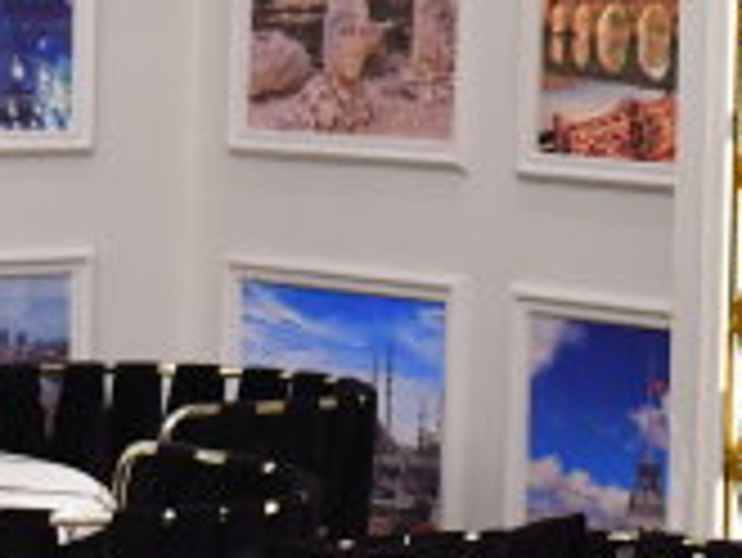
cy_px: -137
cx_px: 1165
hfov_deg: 8.9
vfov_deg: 6.9
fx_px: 4612
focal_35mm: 215
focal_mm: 36
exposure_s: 1/160
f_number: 2.8
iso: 2000
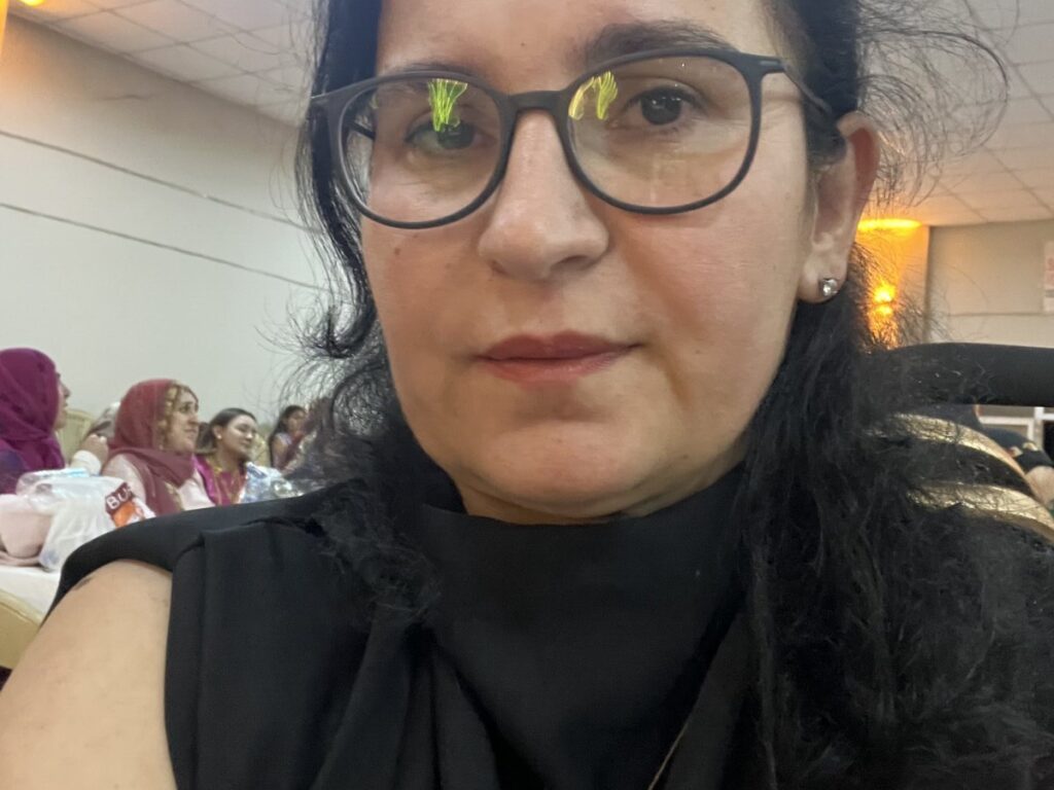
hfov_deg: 60.0
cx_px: 527
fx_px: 913
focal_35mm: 30
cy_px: 395
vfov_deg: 46.8
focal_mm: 2.71
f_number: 2.2
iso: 800
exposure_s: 1/25
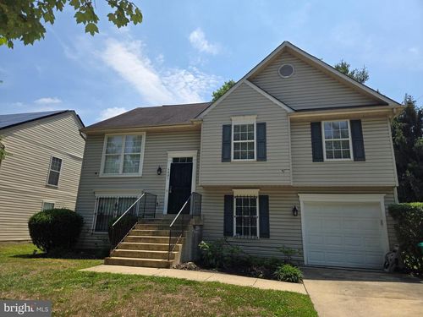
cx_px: 212
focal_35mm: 23
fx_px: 281
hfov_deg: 73.9
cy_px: 158
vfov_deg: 58.9
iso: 25
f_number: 1.8
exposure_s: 1/2005
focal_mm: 5.4
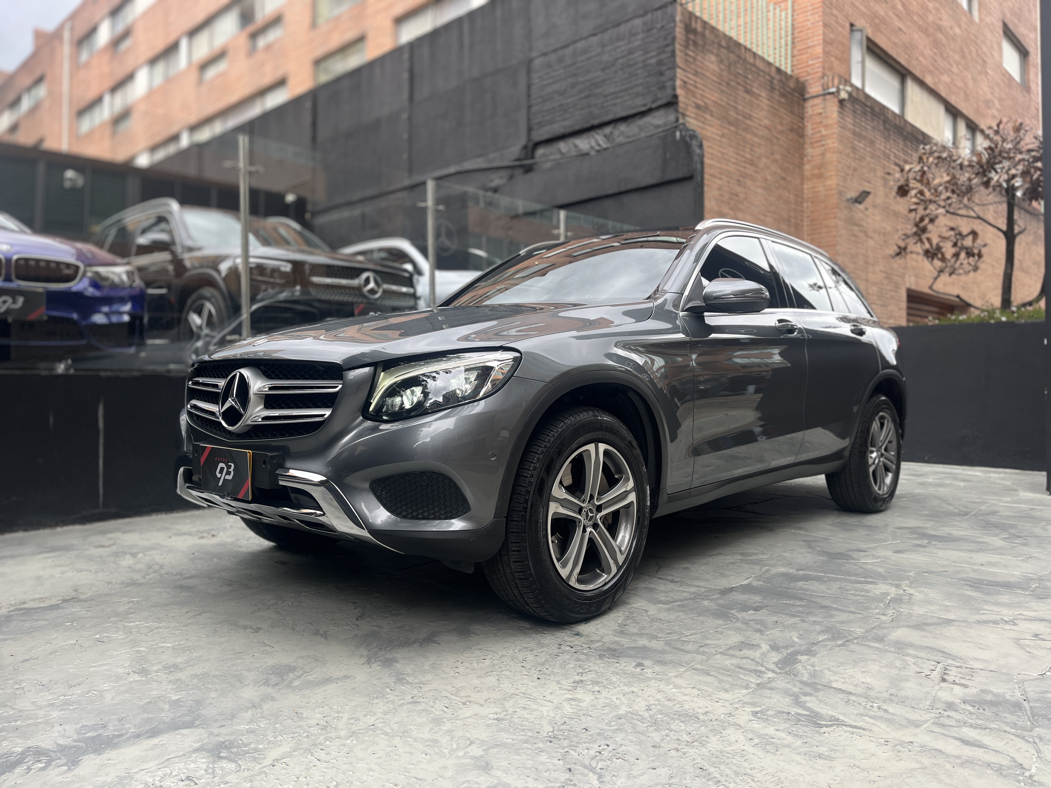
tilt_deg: -1.2
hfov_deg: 67.3
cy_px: 394
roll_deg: +0.3
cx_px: 526
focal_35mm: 26
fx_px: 789
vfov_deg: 53.1
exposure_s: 1/428
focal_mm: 5.1
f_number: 1.6
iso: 50
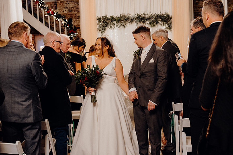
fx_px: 324
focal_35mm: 50
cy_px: 78
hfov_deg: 39.6
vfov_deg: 27.0
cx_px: 116
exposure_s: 1/160
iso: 4000
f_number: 3.5
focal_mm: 50
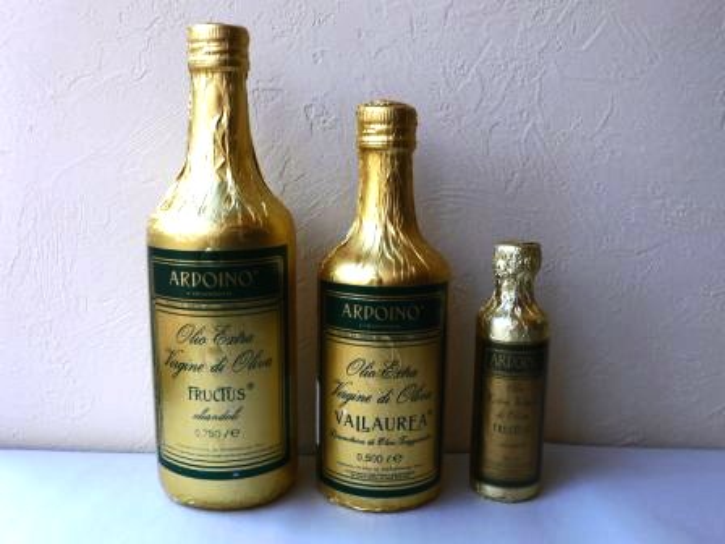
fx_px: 712
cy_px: 272
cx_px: 362
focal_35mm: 34
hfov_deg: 54.0
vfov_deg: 41.8
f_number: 3.2
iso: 80
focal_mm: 6.3
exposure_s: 1/100
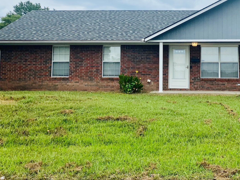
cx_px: 175
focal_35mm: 47
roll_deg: -0.2
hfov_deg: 39.5
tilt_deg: +4.0
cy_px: 50
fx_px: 326
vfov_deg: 30.5
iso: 32
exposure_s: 1/1565
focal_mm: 4.25
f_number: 1.8
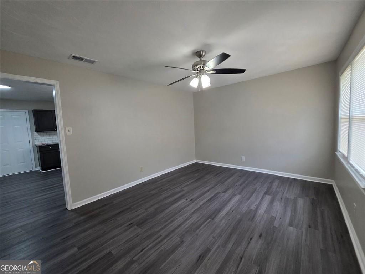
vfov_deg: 89.9
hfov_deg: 106.2
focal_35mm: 13
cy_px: 137
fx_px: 137
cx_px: 182
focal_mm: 2.2
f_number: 1.9
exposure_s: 1/120
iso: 200
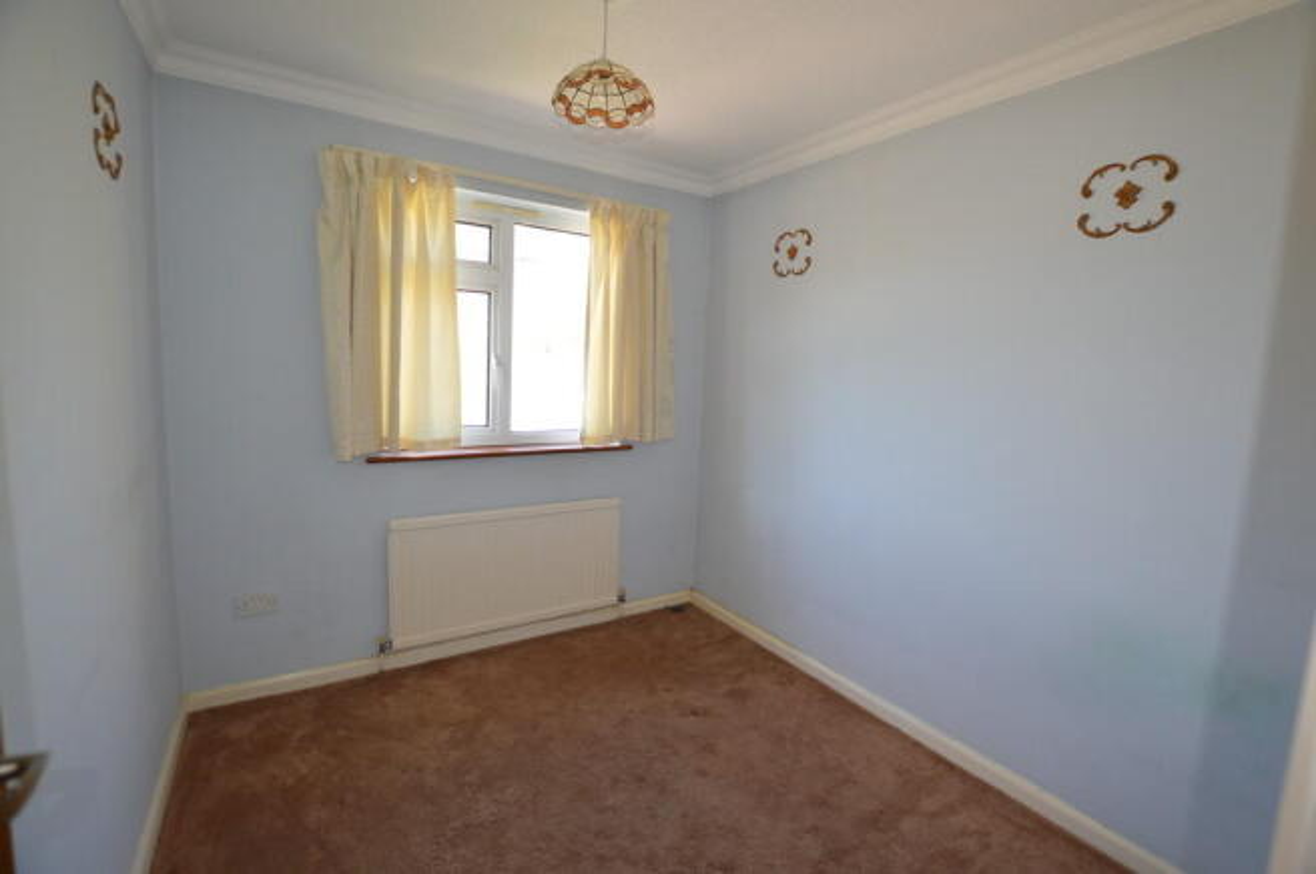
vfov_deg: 77.2
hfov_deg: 100.4
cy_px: 437
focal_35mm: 15
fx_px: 548
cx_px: 658
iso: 400
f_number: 4
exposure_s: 1/80
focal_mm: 10
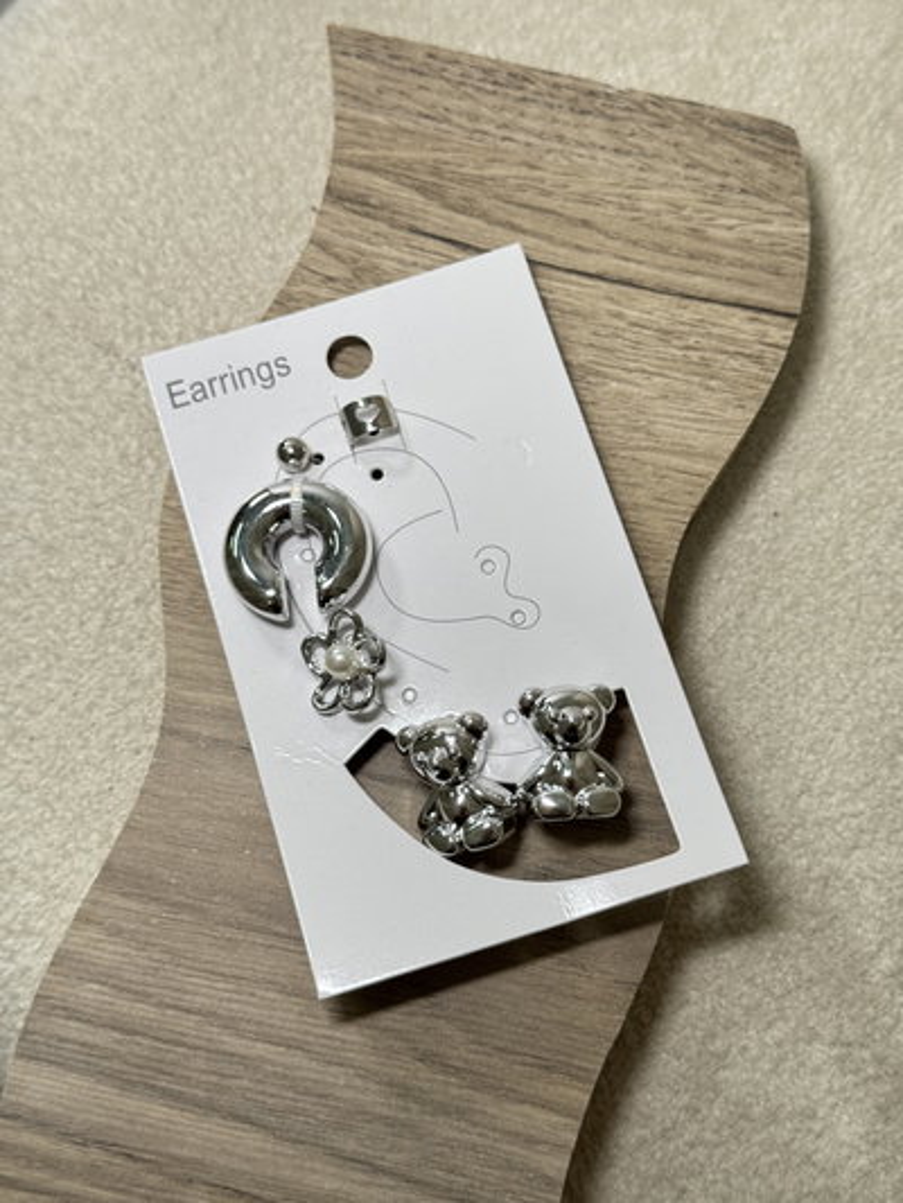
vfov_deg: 39.6
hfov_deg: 30.3
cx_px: 452
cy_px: 602
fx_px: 1669
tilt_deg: -73.2
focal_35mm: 48
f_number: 1.78
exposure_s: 1/100
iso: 64
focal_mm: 6.76
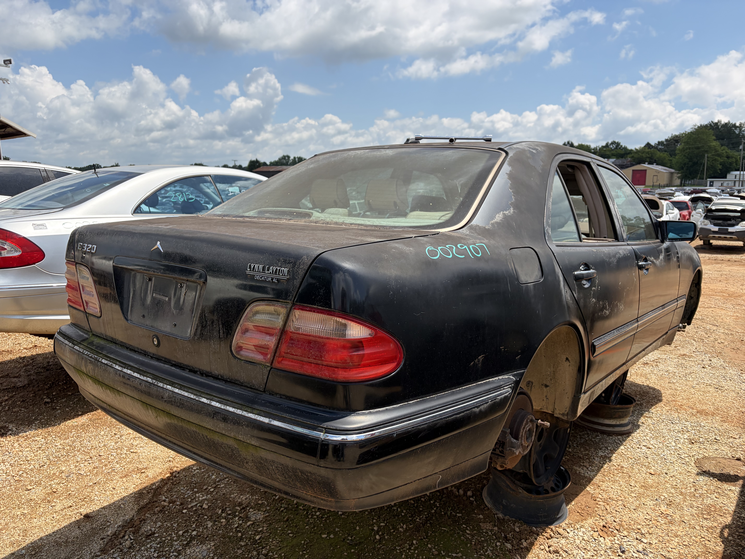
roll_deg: +0.2
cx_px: 372
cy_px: 280
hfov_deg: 67.3
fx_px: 560
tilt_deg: -8.7
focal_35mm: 26
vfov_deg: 53.1
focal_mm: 5.96
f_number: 1.6
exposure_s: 1/3125
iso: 50
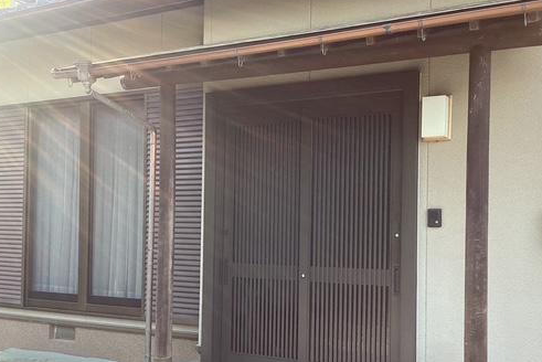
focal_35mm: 42
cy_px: 223
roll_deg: -0.2
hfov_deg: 46.3
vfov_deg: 31.8
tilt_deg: -0.2
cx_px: 302
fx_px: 633
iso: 50
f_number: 2.4
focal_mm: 3.3
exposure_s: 1/120
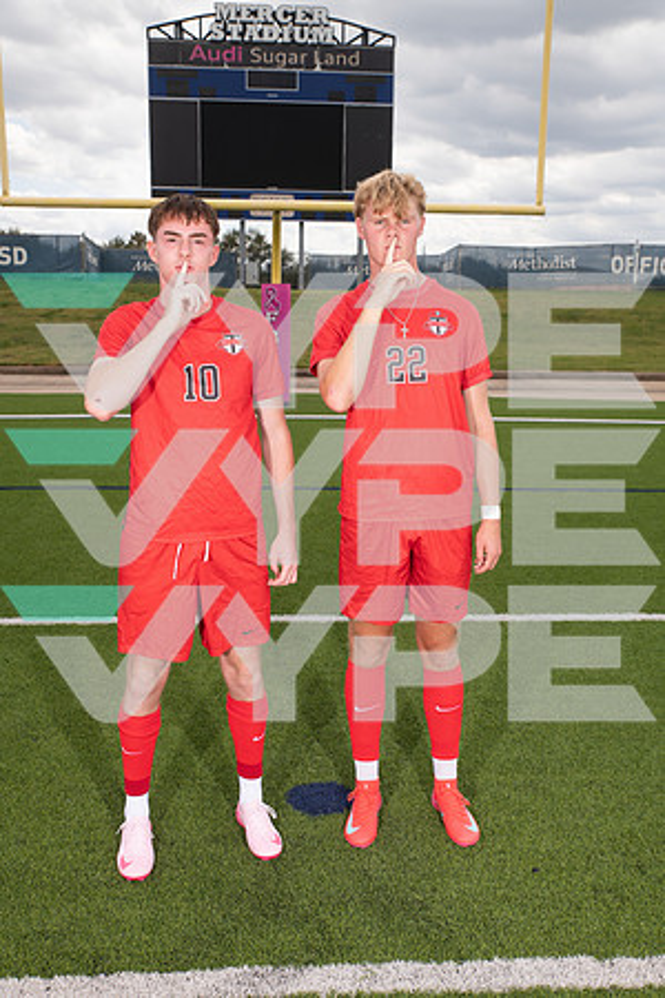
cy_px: 499
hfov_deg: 36.9
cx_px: 332
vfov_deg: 53.1
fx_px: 997
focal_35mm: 36
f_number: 7.1
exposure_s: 1/400
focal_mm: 36
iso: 125
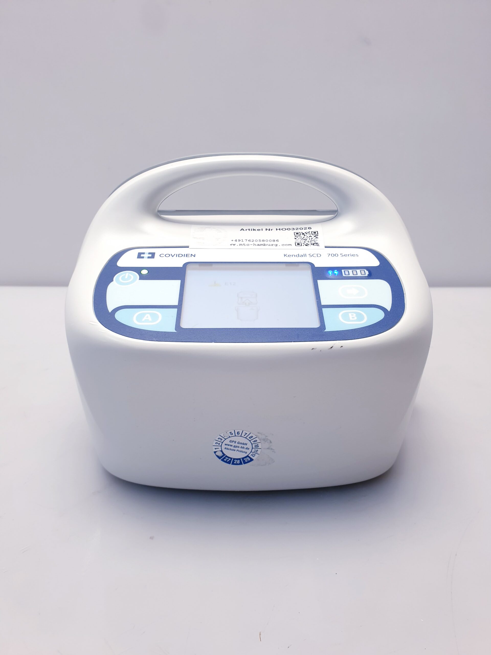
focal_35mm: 26
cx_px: 246
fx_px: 492
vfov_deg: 67.3
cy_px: 328
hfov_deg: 53.1
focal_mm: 4.3
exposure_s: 1/50
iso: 50
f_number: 2.4
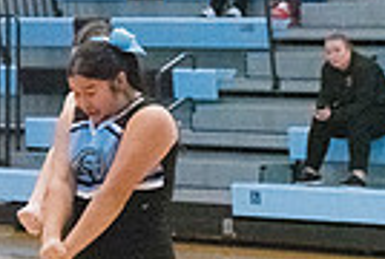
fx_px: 3698
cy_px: 217
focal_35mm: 345
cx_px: -353
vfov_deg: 4.0
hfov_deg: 5.8
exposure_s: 1/1250
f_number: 5
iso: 10000
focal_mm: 80
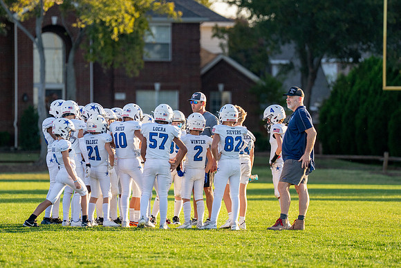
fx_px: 3505
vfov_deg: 4.4
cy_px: 130
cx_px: 182
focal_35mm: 315
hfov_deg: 6.5
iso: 320
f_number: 2.8
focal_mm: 200
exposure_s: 1/2000
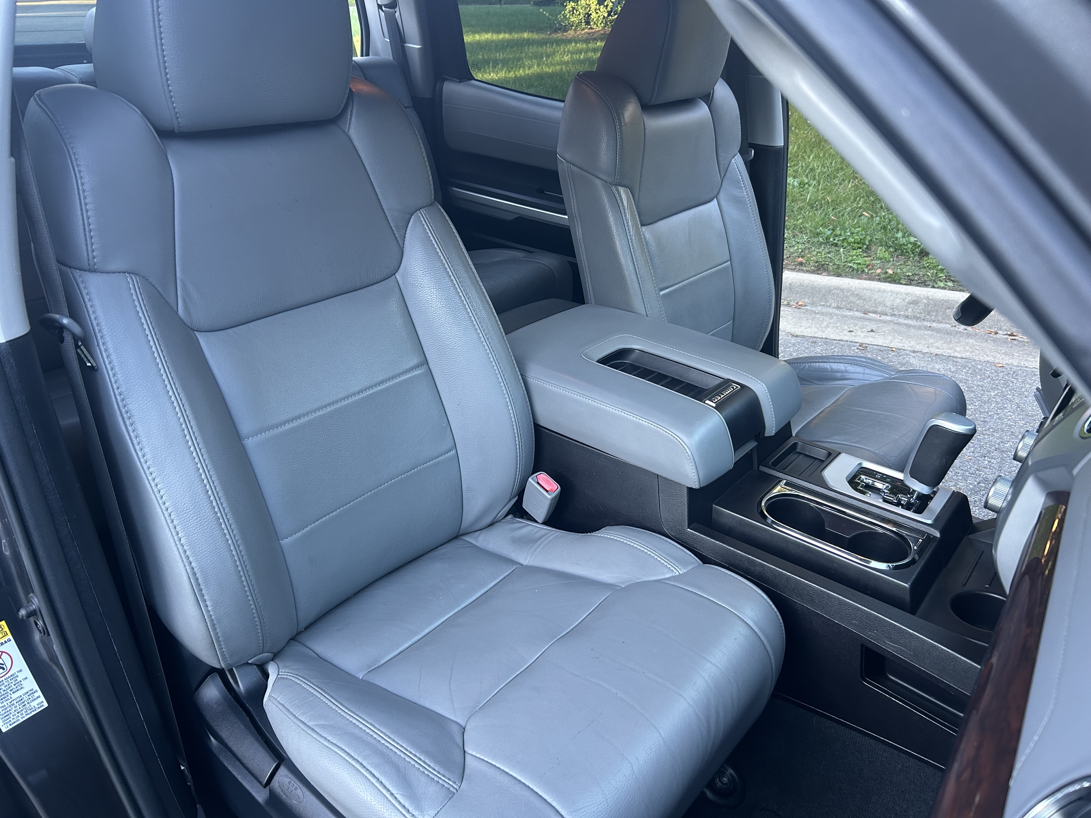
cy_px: 409
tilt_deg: -27.3
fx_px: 819
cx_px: 546
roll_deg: -0.2
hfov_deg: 67.3
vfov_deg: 53.1
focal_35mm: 26
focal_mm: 5.7
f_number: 1.5
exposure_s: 1/105
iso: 125
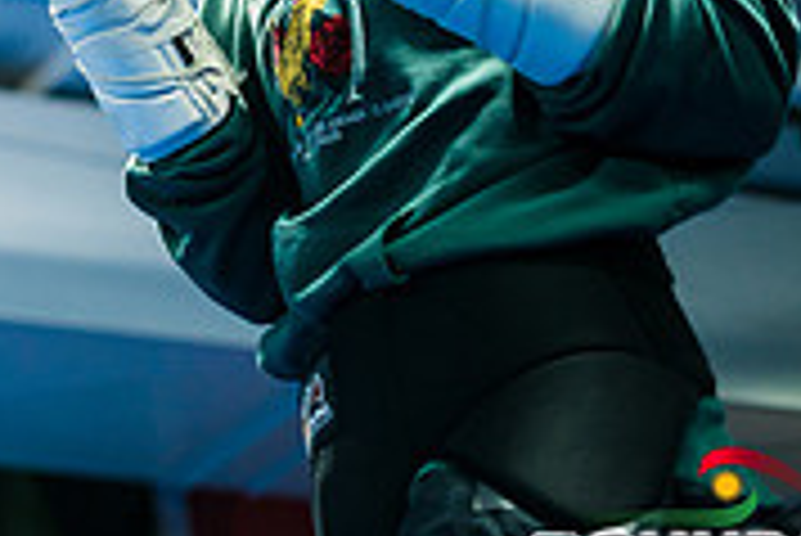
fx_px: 3630
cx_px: -410
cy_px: -232
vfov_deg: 8.3
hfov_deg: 12.0
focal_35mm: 163
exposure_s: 1/400
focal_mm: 50
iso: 800
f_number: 1.8
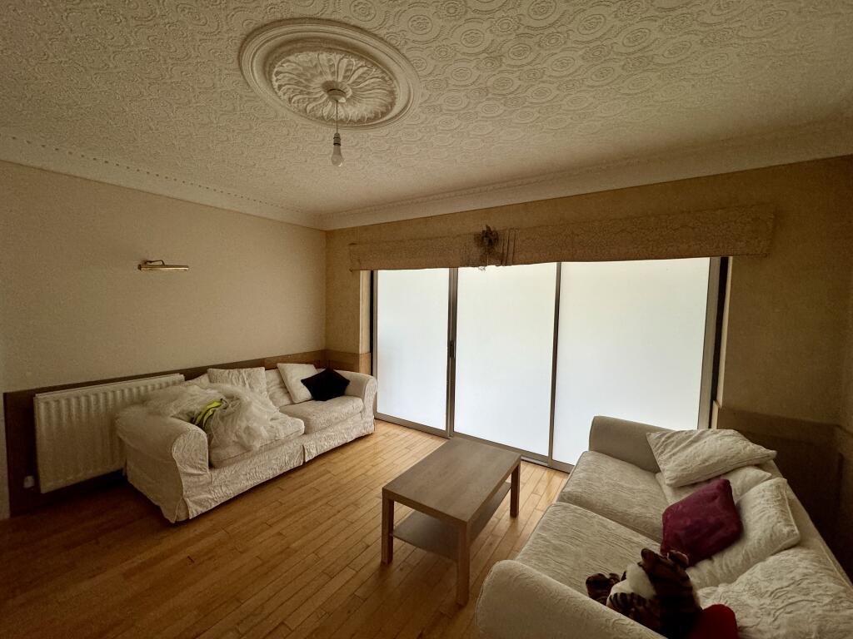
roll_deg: -0.9
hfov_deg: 102.1
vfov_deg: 85.7
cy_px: 320
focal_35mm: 14
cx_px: 426
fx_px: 345
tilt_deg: -3.6
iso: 250
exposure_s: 1/99
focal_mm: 2.22
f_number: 2.2
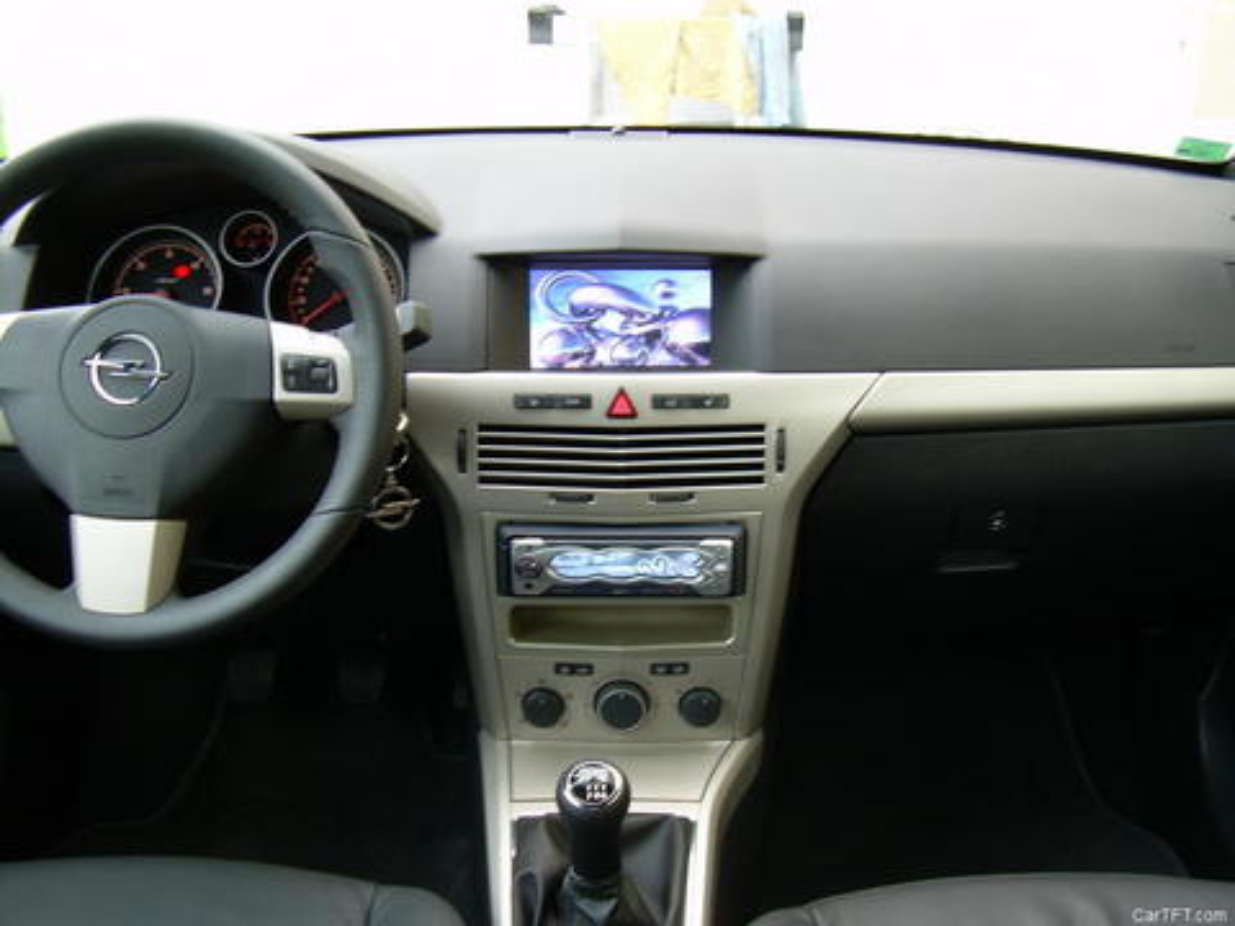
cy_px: 463
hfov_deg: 49.0
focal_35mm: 38
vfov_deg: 37.7
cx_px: 618
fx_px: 1356
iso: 50
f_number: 2.8
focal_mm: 6.3
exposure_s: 1/15
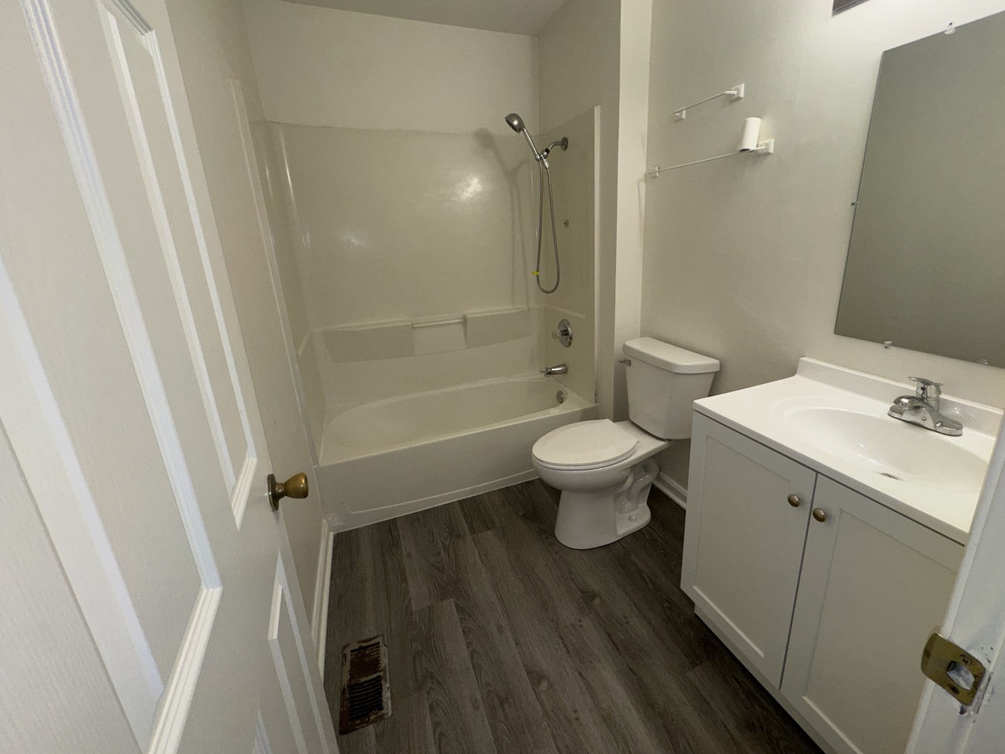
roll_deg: +2.0
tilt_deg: -16.4
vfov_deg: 81.7
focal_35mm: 15
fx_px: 435
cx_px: 537
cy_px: 355
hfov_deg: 98.0
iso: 50
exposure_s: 1/122
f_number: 2.2
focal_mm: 2.22
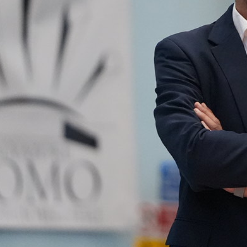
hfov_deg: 2.5
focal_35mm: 696
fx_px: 5619
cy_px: 76
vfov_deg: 2.5
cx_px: 255
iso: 8000
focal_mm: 198
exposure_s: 1/2500
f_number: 2.8
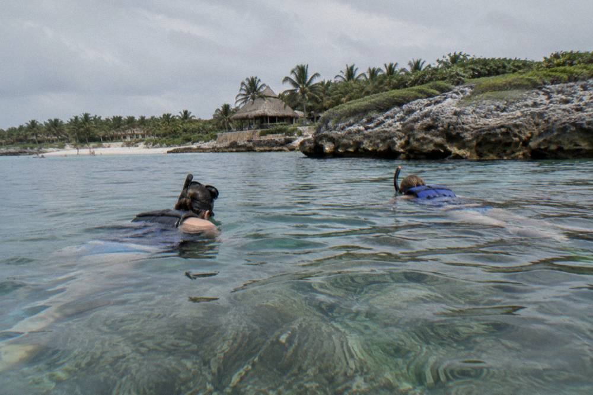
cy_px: 198
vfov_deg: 28.6
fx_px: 774
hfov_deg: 41.9
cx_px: 296
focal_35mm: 47
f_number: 11
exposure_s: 1/500
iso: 320
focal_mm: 47
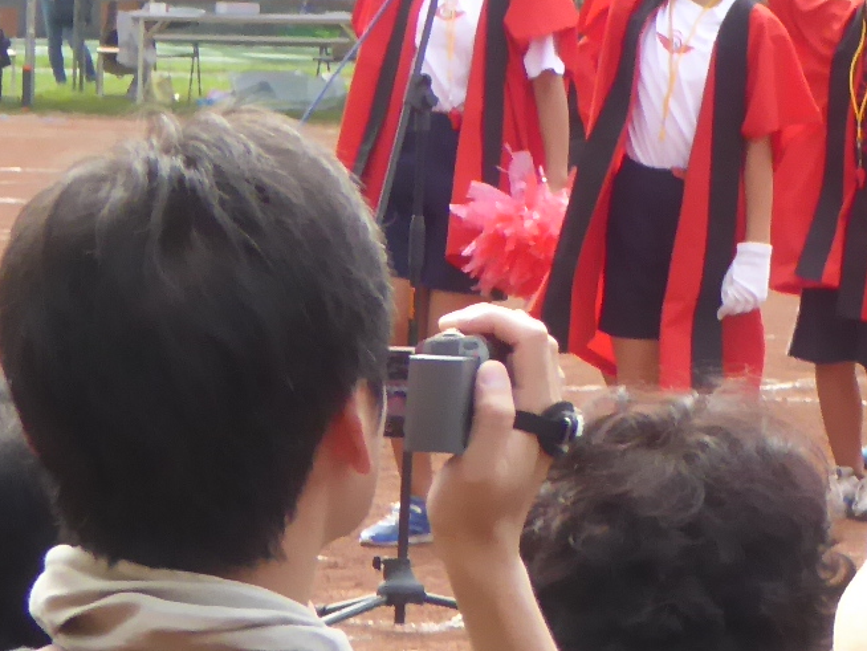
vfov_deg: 4.2
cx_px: 1434
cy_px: -20
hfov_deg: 5.5
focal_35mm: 356
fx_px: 8920
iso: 250
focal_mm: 15
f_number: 4.8
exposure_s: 1/250
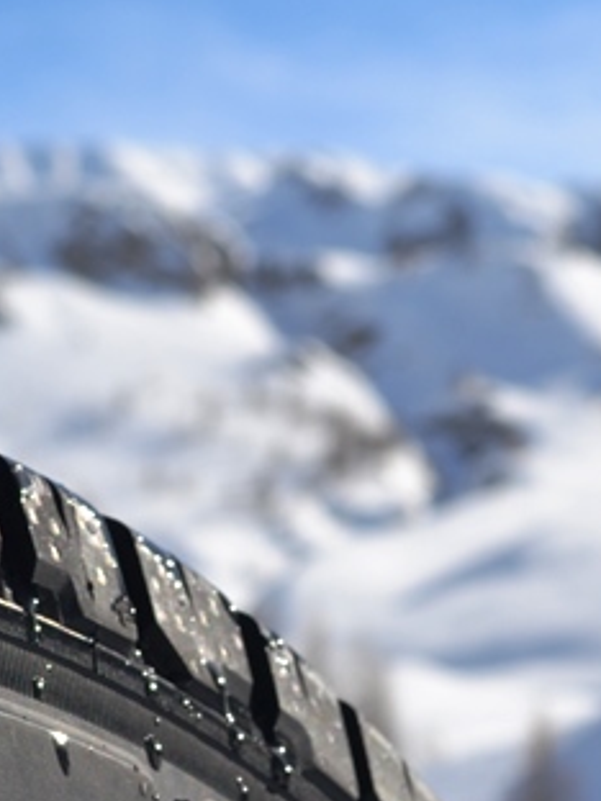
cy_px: 707
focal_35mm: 166
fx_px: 3833
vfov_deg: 11.9
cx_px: 434
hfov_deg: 9.0
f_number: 8
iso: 100
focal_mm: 35
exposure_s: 1/250
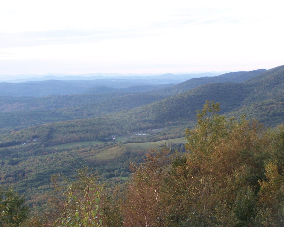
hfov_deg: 24.1
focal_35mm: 79
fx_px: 664
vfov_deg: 19.4
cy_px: 115
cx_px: 137
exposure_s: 1/40
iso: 80
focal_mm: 12.4
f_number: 3.2
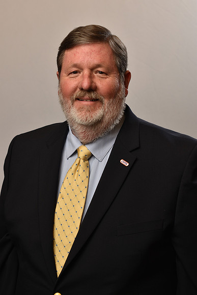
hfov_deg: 18.2
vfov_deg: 27.0
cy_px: 148
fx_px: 615
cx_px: 98
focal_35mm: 75
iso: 100
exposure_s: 1/200
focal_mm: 50
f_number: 3.5
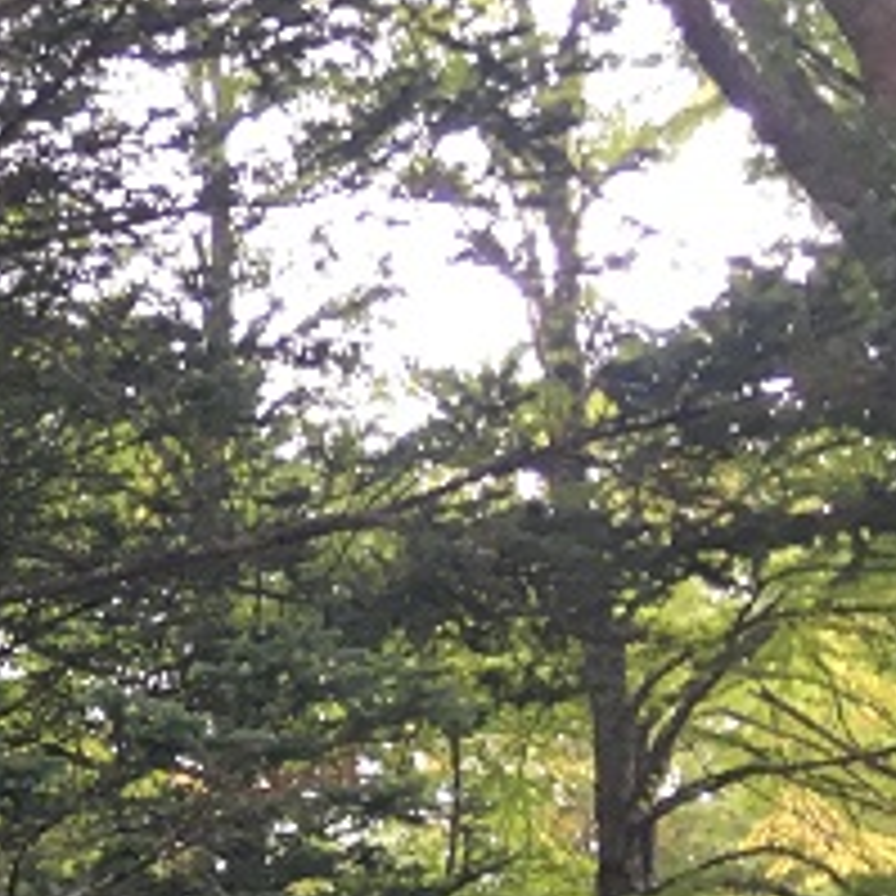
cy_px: 876
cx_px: -835
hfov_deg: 14.2
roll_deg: -0.7
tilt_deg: +15.0
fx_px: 3075
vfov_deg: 16.3
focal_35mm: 105
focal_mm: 4.15
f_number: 2.2
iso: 64
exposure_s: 1/30
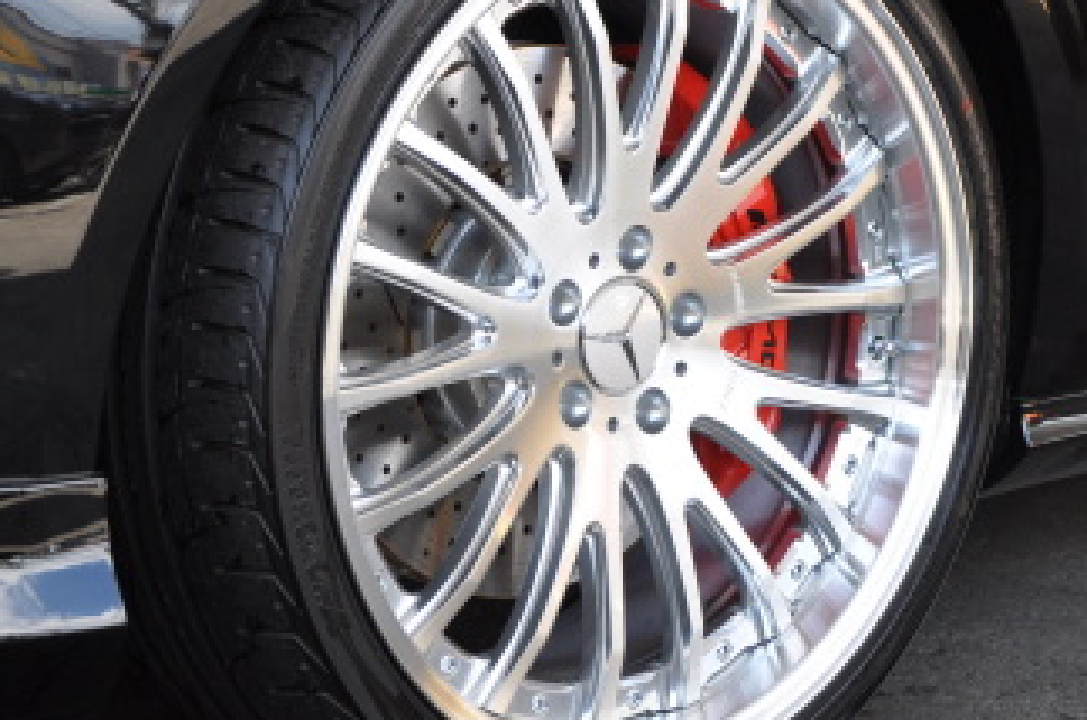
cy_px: 291
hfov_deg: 18.8
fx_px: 3285
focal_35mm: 109
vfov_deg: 12.5
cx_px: 656
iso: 500
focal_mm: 40
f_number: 5.6
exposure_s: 1/250
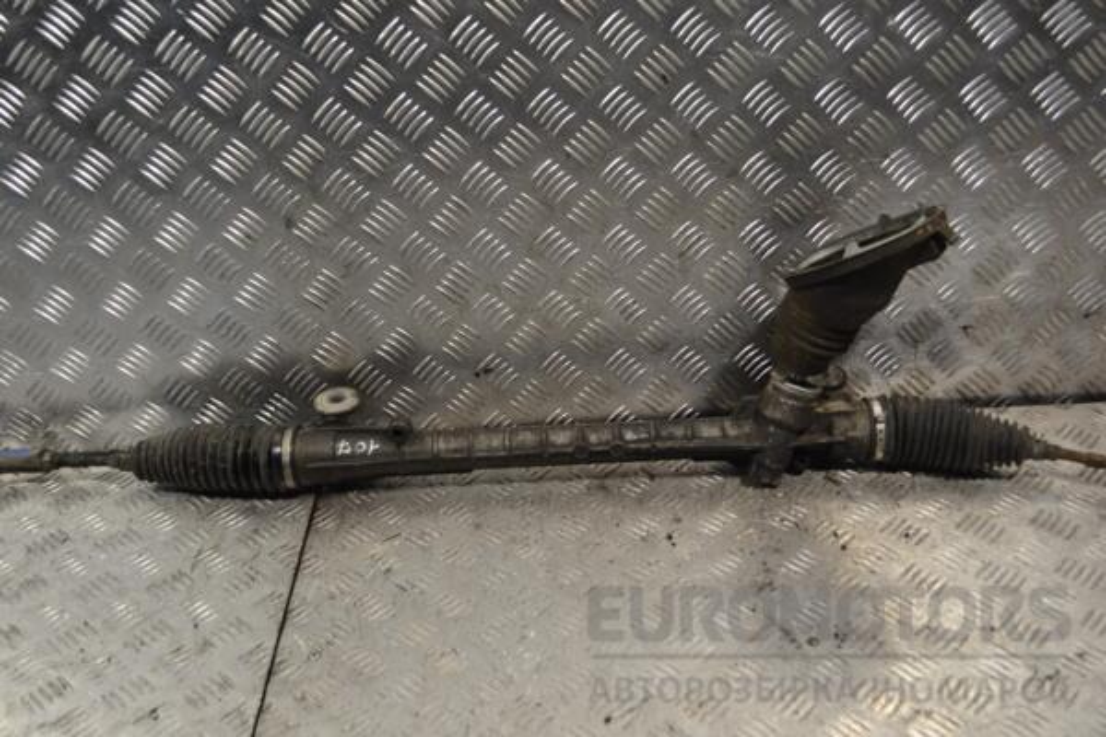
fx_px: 1198
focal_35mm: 39
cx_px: 553
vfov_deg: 34.2
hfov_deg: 49.6
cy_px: 368
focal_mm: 26
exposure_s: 1/125
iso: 400
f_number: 5.6
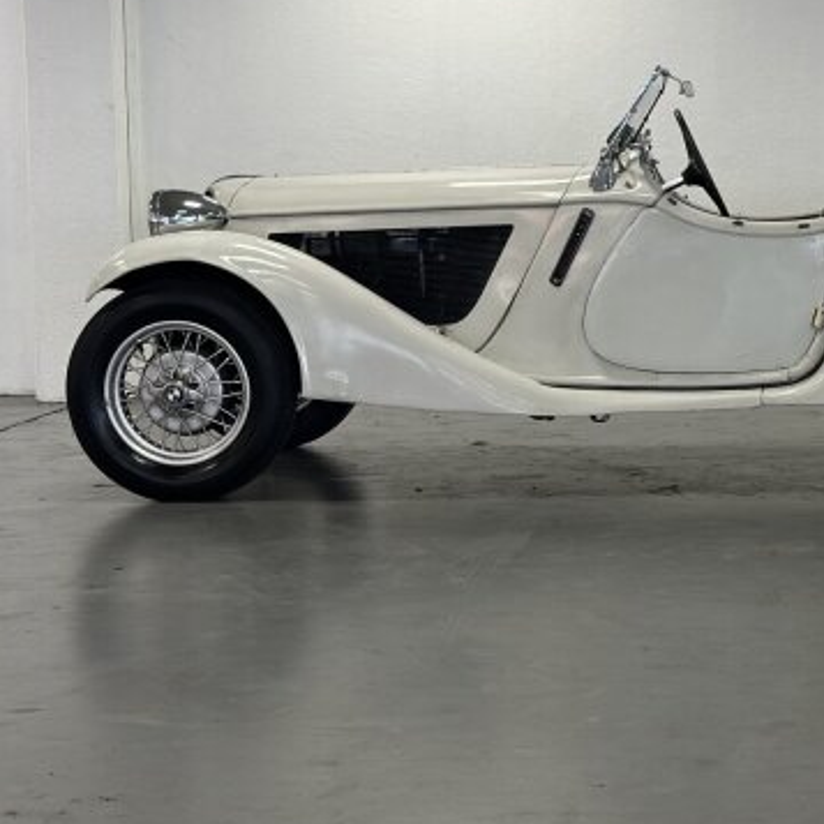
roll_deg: +0.5
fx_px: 2047
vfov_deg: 22.7
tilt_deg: -3.4
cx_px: 644
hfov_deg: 22.5
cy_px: 298
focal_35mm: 76
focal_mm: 6.86
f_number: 1.78
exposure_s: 1/112
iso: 125
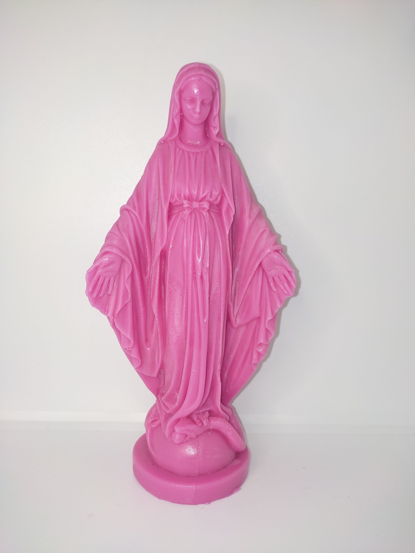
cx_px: 208
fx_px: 416
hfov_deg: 53.1
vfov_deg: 67.3
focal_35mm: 26
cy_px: 276
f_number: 1.79
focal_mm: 4.74
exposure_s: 1/50
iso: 103
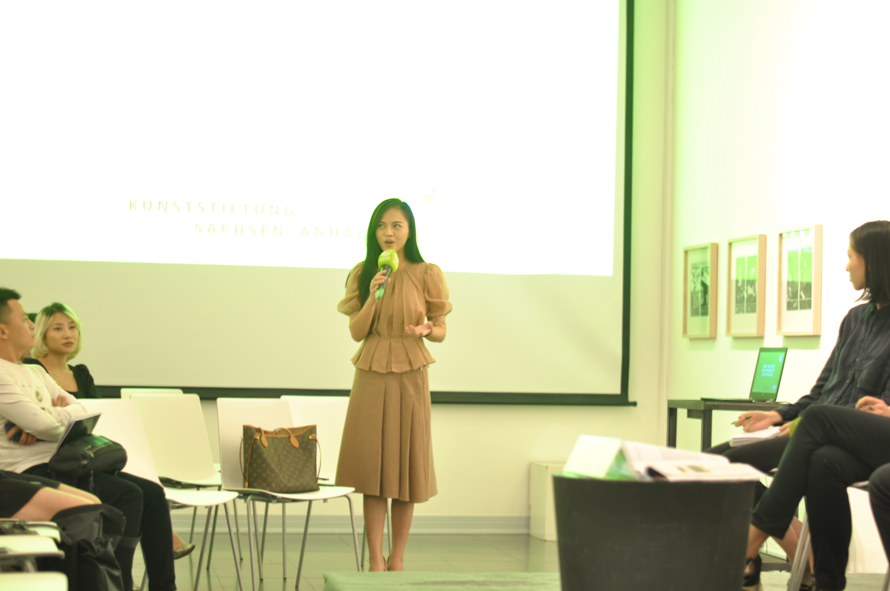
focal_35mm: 75
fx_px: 1852
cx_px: 445
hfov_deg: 27.0
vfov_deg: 18.1
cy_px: 296
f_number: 2.2
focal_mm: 50
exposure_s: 1/8
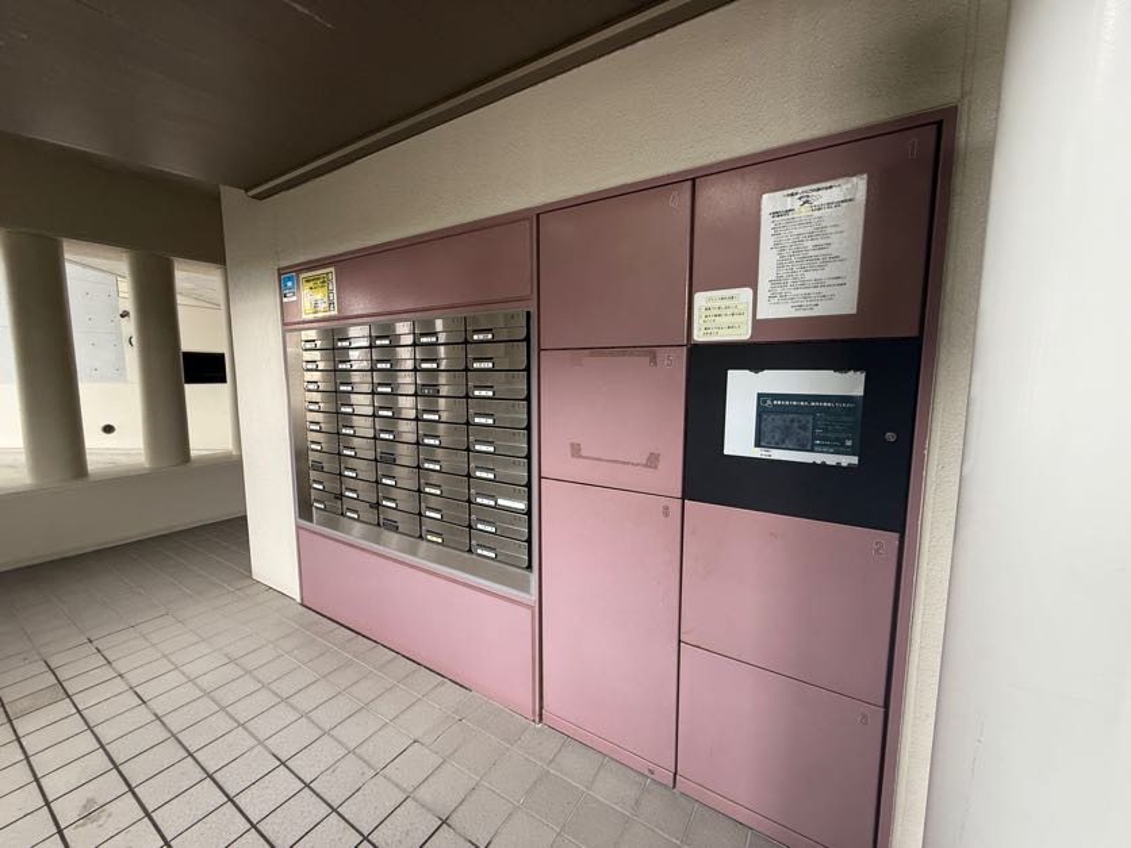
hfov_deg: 102.1
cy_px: 424
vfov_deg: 85.7
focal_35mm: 14
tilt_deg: -6.3
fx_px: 457
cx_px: 566
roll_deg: -0.1
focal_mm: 2.22
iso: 320
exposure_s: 1/81
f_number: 2.2
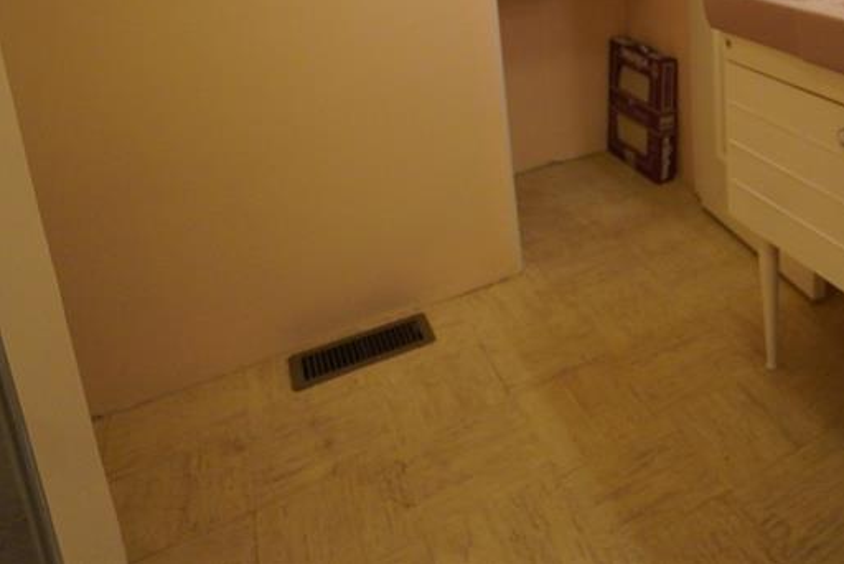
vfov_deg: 38.8
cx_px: 763
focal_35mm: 30
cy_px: 2
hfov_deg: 53.9
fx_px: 704
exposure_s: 1/160
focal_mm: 10
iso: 1600
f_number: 4
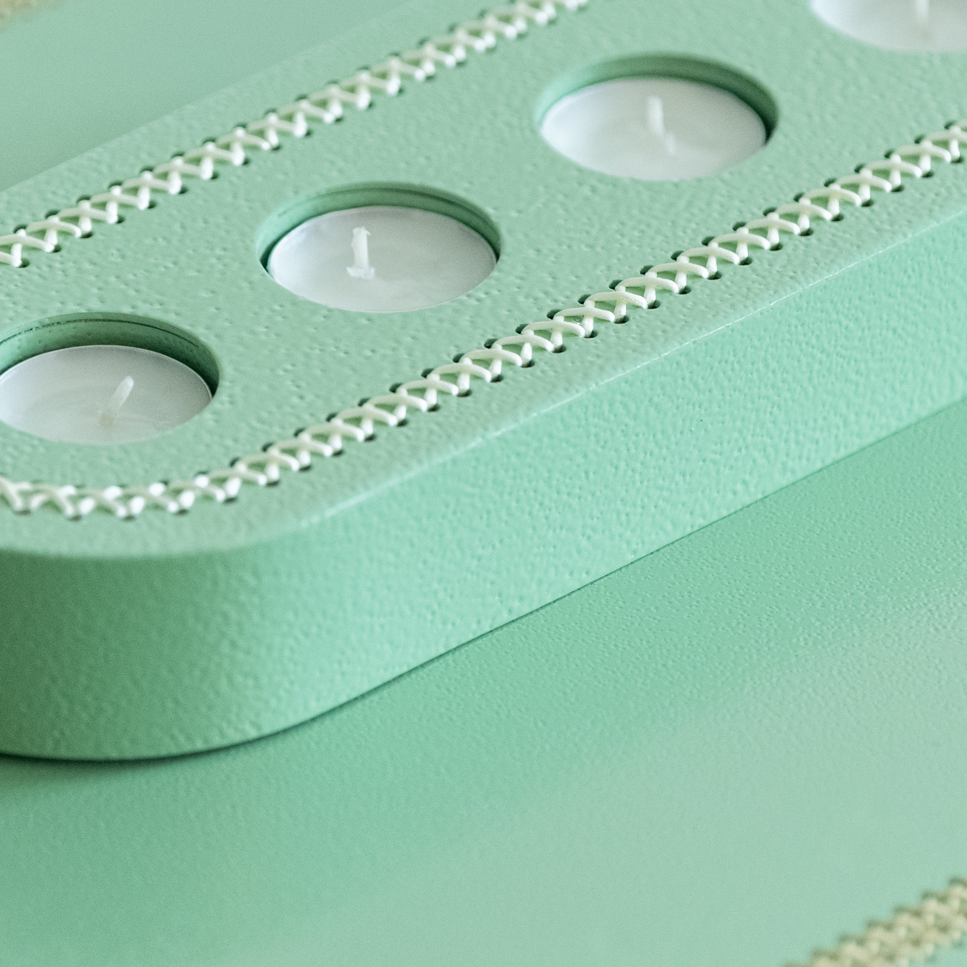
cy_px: 330
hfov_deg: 4.8
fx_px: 11567
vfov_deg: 4.8
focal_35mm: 366
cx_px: 488
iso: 2500
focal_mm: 160
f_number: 2.8
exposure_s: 1/125
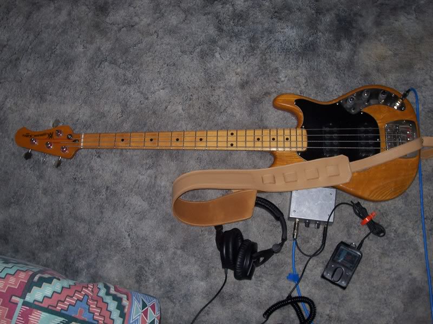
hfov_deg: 44.8
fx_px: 525
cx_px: 216
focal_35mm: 42
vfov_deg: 34.3
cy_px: 162
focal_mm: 7
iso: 80
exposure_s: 1/60
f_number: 3
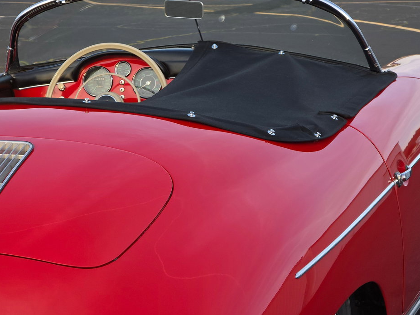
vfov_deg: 11.7
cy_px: 168
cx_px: 212
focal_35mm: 127
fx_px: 1541
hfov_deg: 15.5
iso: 50
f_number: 3.4
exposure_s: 1/120
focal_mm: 18.6
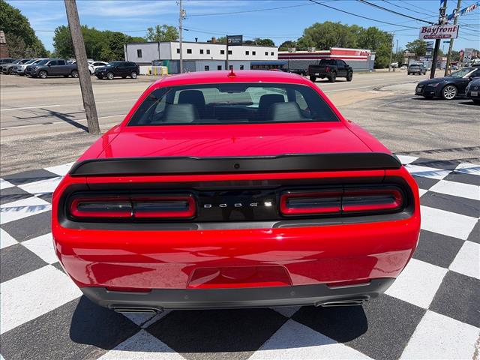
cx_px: 240
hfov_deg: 67.3
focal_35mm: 26
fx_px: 361
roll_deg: +0.8
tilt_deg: -16.4
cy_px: 180
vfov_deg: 53.1
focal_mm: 5.96
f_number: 1.6
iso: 64
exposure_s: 1/4065
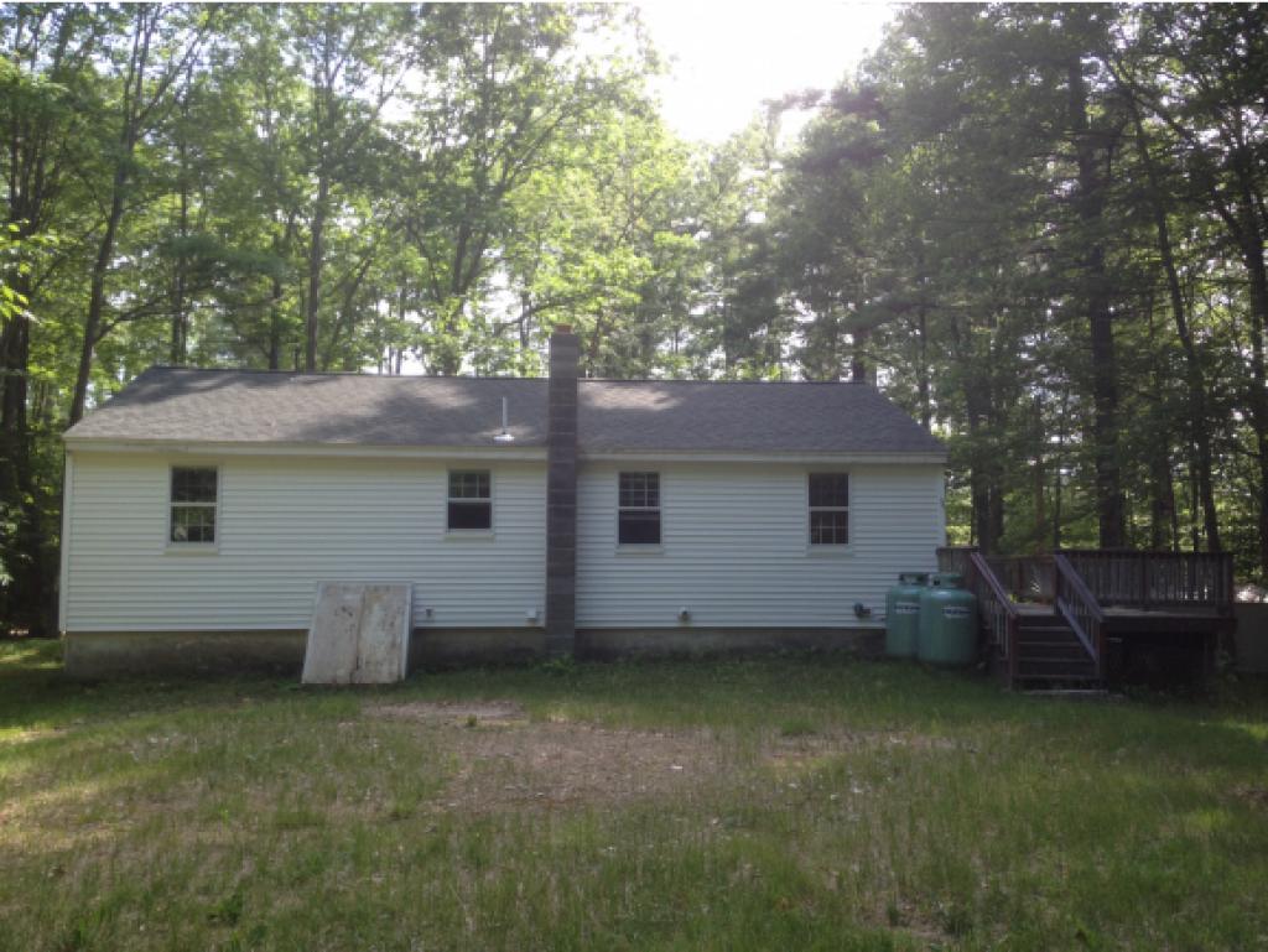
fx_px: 1283
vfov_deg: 40.7
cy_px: 476
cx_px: 634
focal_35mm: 35
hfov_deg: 52.6
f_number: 2.4
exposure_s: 1/263
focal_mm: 4.28
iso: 50
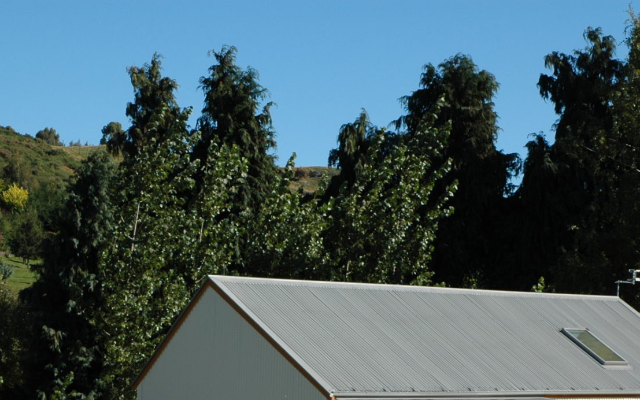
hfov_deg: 18.4
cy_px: 392
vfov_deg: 11.5
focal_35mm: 113
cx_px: 371
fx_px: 1971
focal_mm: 40
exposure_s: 1/320
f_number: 9
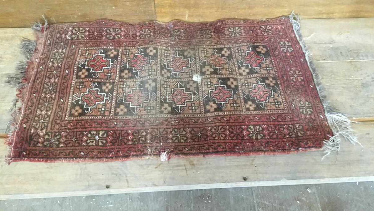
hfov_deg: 58.0
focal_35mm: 34
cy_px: 86
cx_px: 187
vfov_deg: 34.6
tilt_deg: -54.9
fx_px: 337
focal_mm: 3.3
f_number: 2.4
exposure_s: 1/33
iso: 250
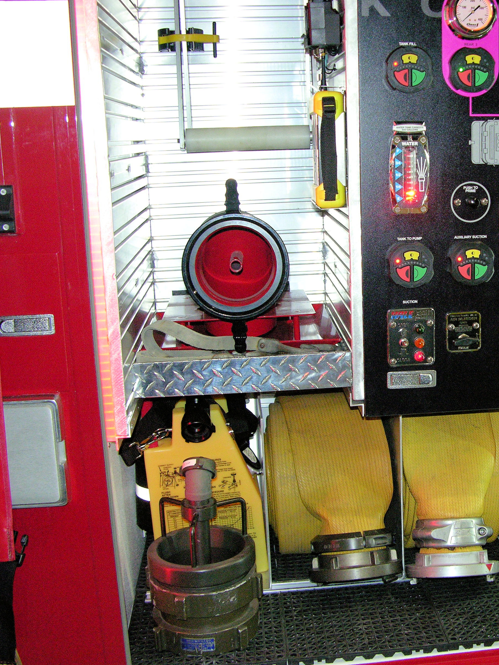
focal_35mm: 47
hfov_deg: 30.1
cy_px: 333
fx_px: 903
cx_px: 404
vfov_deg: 40.4
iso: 200
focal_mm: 8.9
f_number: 2.8
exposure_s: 1/60.1
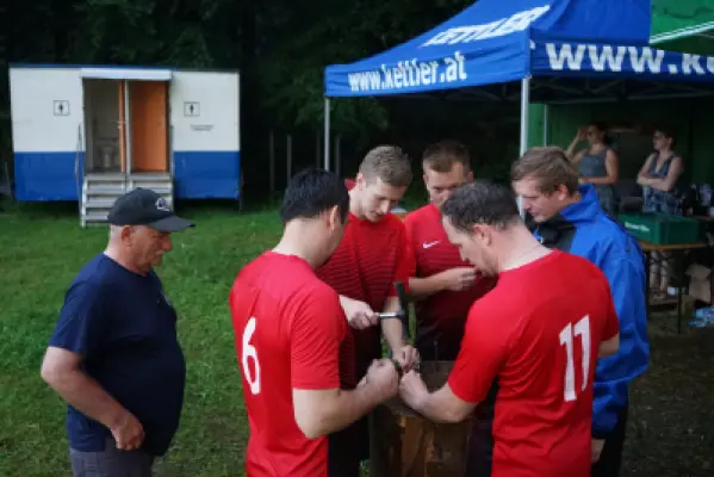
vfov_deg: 35.1
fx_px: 754
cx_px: 357
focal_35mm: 38
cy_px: 238
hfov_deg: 50.7
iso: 3200
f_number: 4
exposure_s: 1/160
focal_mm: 38
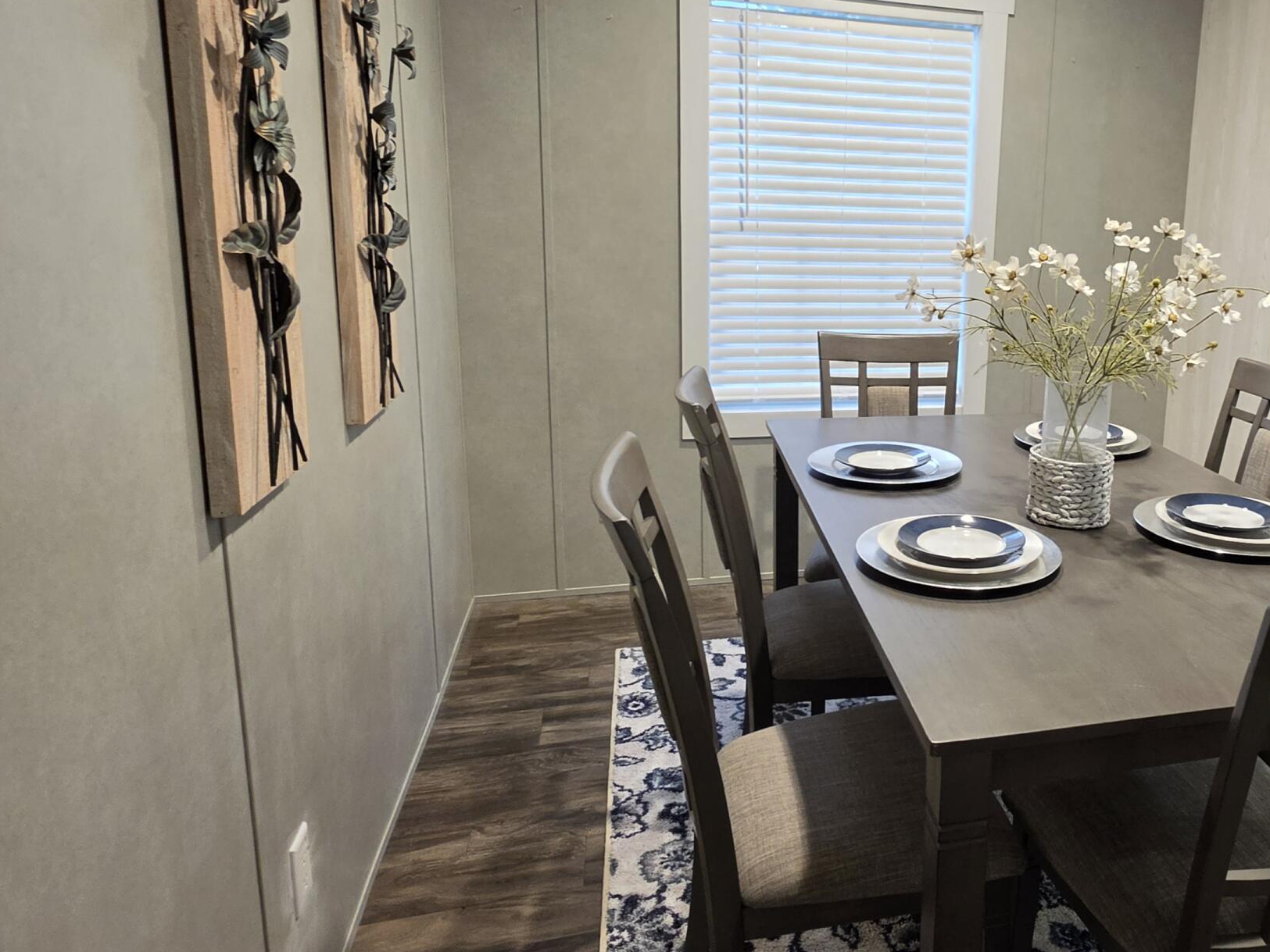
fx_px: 881
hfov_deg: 67.4
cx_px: 940
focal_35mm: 24
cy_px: 419
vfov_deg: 56.7
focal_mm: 2.2
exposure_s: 1/60
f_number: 1.9
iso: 200
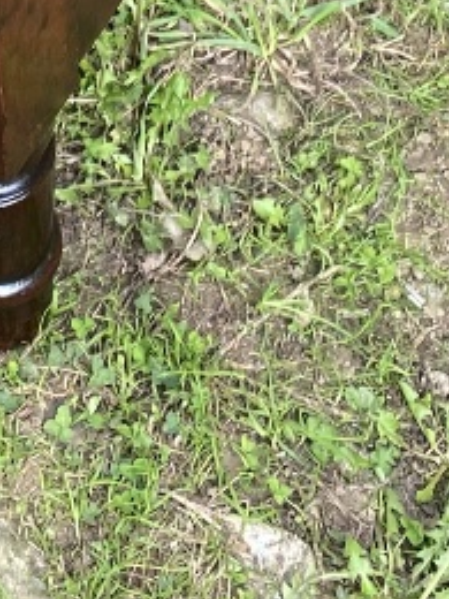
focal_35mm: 120
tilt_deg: -34.4
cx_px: -154
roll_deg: +3.7
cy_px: -707
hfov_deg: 12.0
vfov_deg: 13.4
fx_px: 2075
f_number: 1.8
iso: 32
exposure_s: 1/152
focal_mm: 4.25
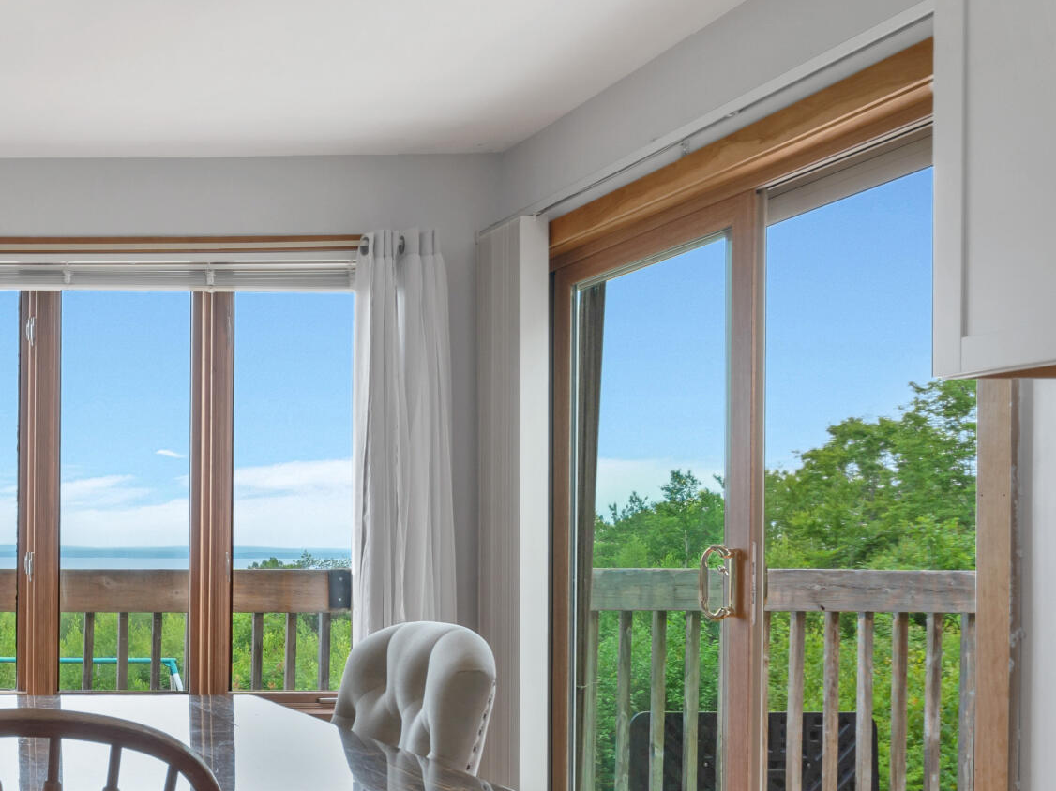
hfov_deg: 36.9
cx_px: -161
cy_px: 560
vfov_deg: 34.6
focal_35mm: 41
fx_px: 1250
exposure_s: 1/30
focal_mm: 16
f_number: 8
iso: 200
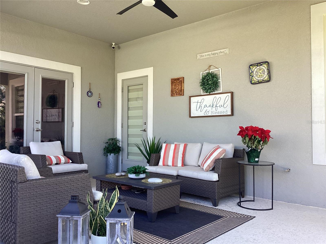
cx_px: 163
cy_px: 122
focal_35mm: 31
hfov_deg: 58.4
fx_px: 292
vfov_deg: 45.4
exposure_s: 1/120
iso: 40
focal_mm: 3.3
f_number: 2.4
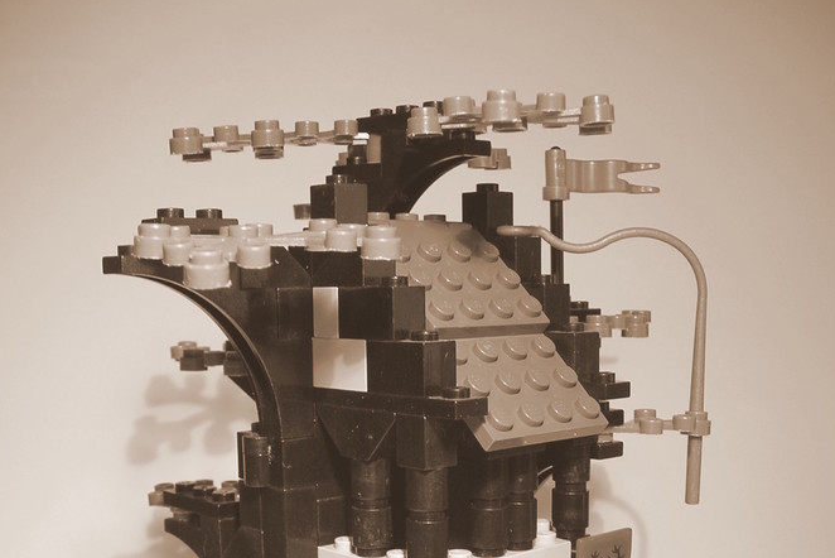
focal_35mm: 48
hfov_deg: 41.1
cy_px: 563
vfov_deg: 26.5
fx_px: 1114
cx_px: 414
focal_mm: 5.7
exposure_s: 1/14.7
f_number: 2.9
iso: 50
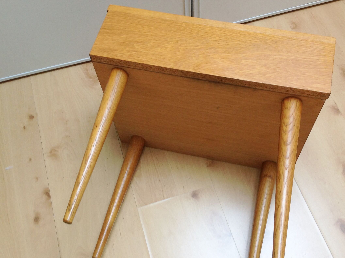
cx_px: 183
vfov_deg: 33.4
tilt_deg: -62.9
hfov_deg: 43.9
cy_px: 157
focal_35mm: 43
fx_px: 428
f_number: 2.4
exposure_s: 1/20
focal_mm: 4.28
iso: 50
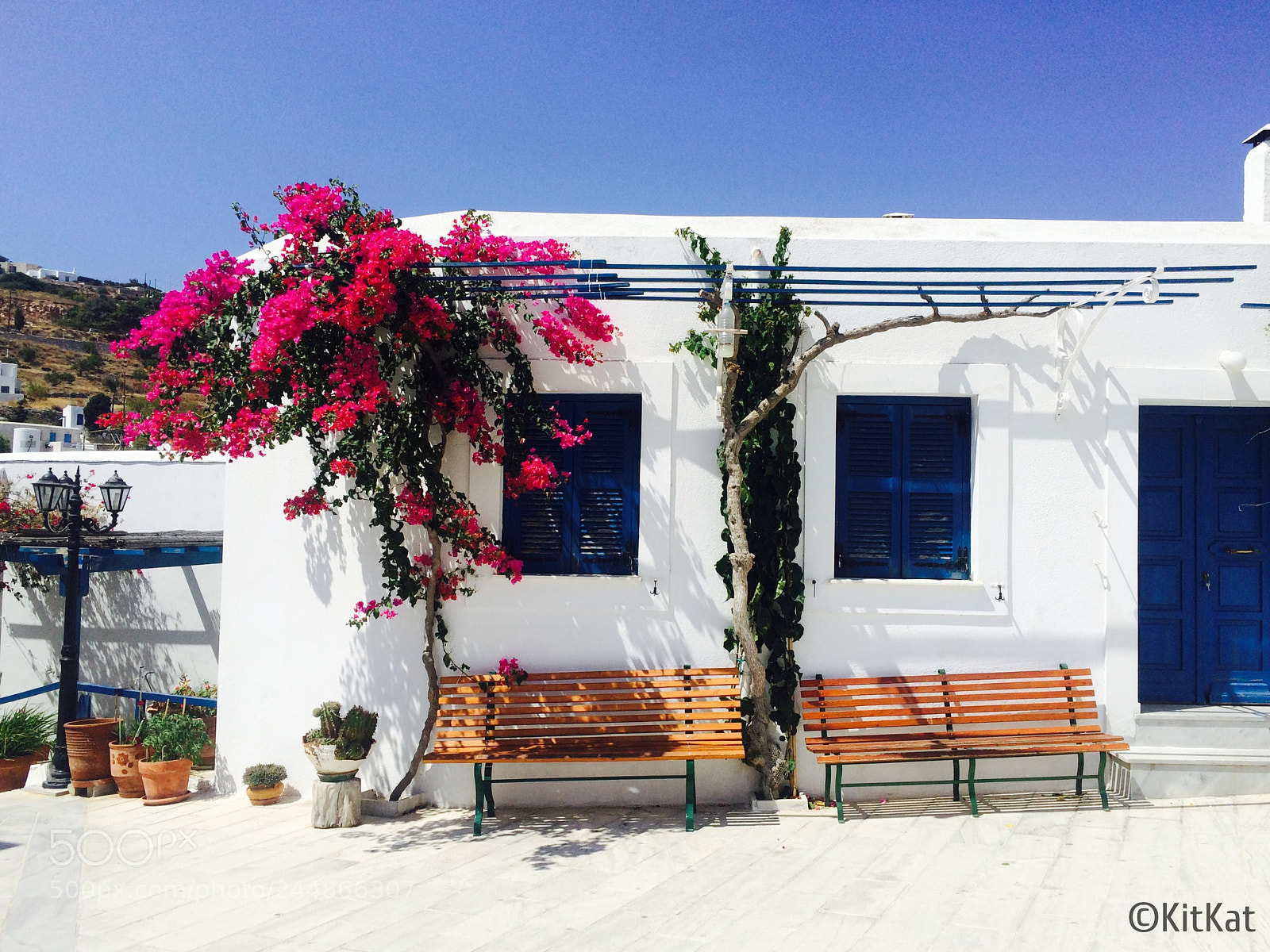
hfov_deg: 61.7
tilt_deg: +1.4
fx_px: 1064
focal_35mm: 29
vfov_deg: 48.2
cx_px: 635
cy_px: 476
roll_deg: -0.5
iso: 32
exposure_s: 1/4566
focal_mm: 4.15
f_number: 2.2
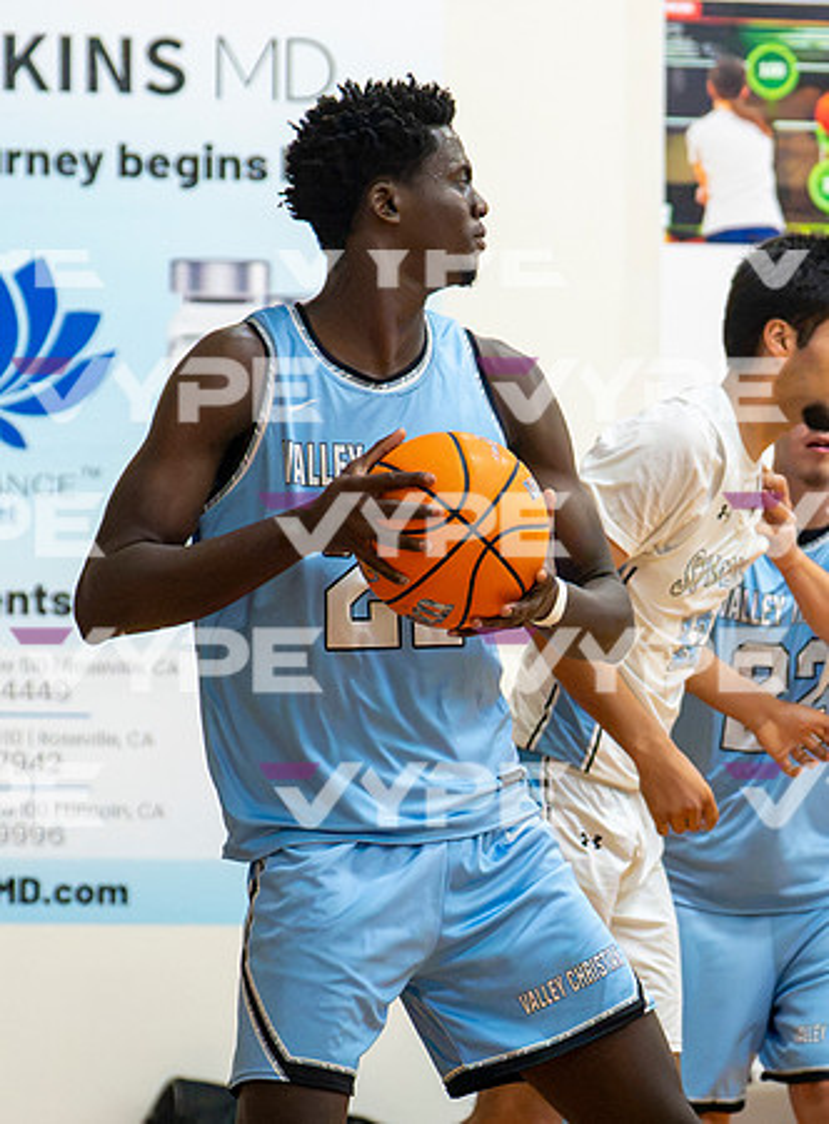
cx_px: 583
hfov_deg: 7.3
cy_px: 809
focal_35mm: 202
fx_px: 6507
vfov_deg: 9.9
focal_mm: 70
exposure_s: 1/1250
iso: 10000
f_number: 3.2
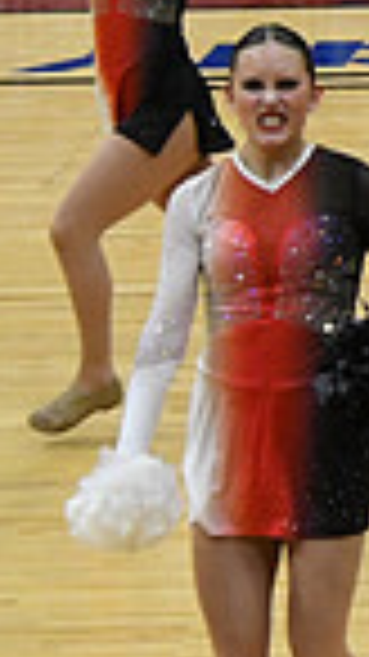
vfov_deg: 4.9
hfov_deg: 2.7
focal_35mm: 437
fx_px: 7610
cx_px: 1287
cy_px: 74
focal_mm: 70
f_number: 4
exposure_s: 1/400
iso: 4000
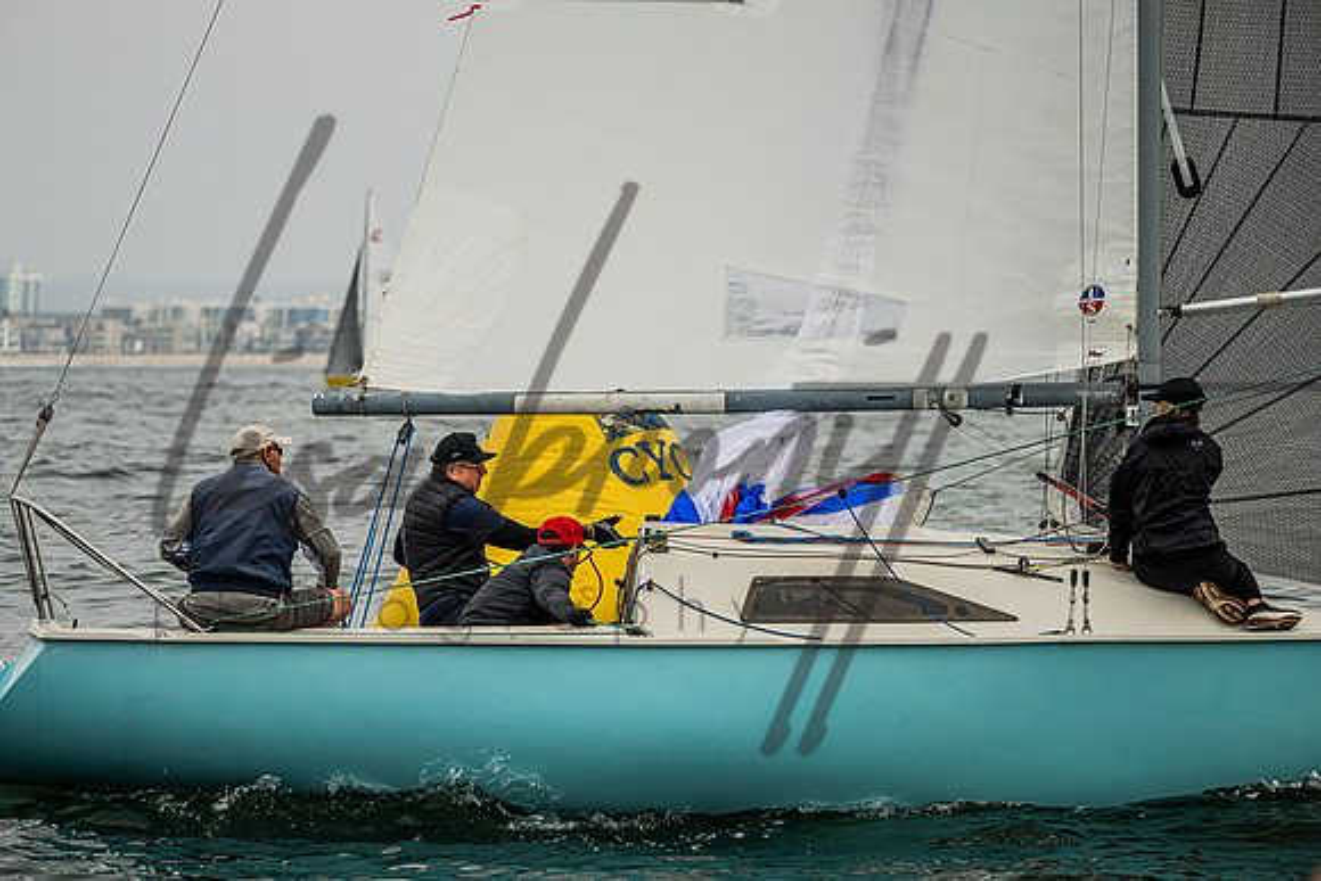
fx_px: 6619
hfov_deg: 11.4
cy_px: 477
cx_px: 572
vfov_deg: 7.6
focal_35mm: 180
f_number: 4.8
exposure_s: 1/4000
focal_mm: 155
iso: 250
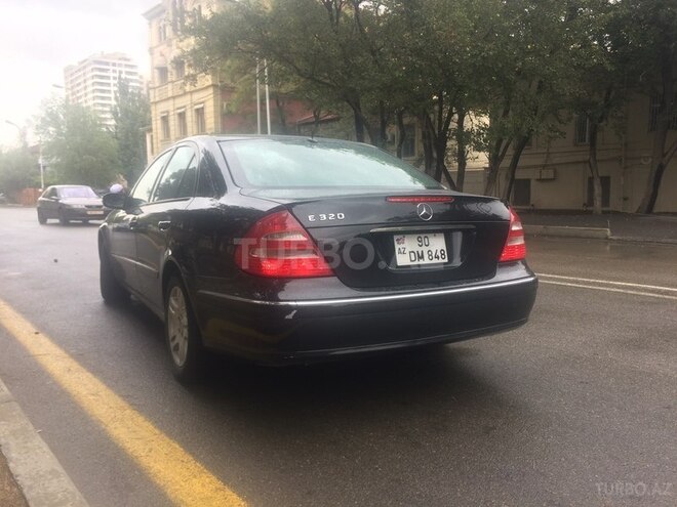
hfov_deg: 61.7
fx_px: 567
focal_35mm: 29
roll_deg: +0.6
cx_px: 338
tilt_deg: -7.1
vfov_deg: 48.2
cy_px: 254
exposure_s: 1/100
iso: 40
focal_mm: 4.15
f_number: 2.2
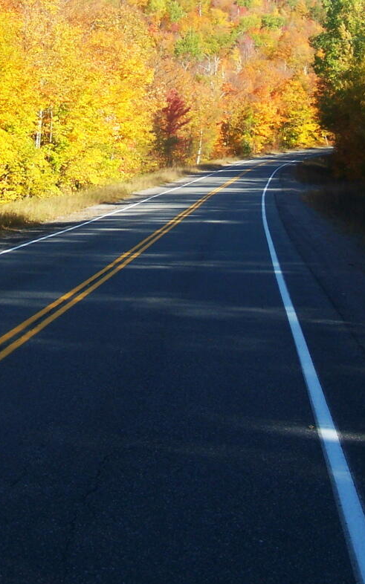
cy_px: 156
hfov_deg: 18.6
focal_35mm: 70
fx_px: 1115
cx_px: 184
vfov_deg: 29.0
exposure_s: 1/640
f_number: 2.8
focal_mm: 6.3
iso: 80
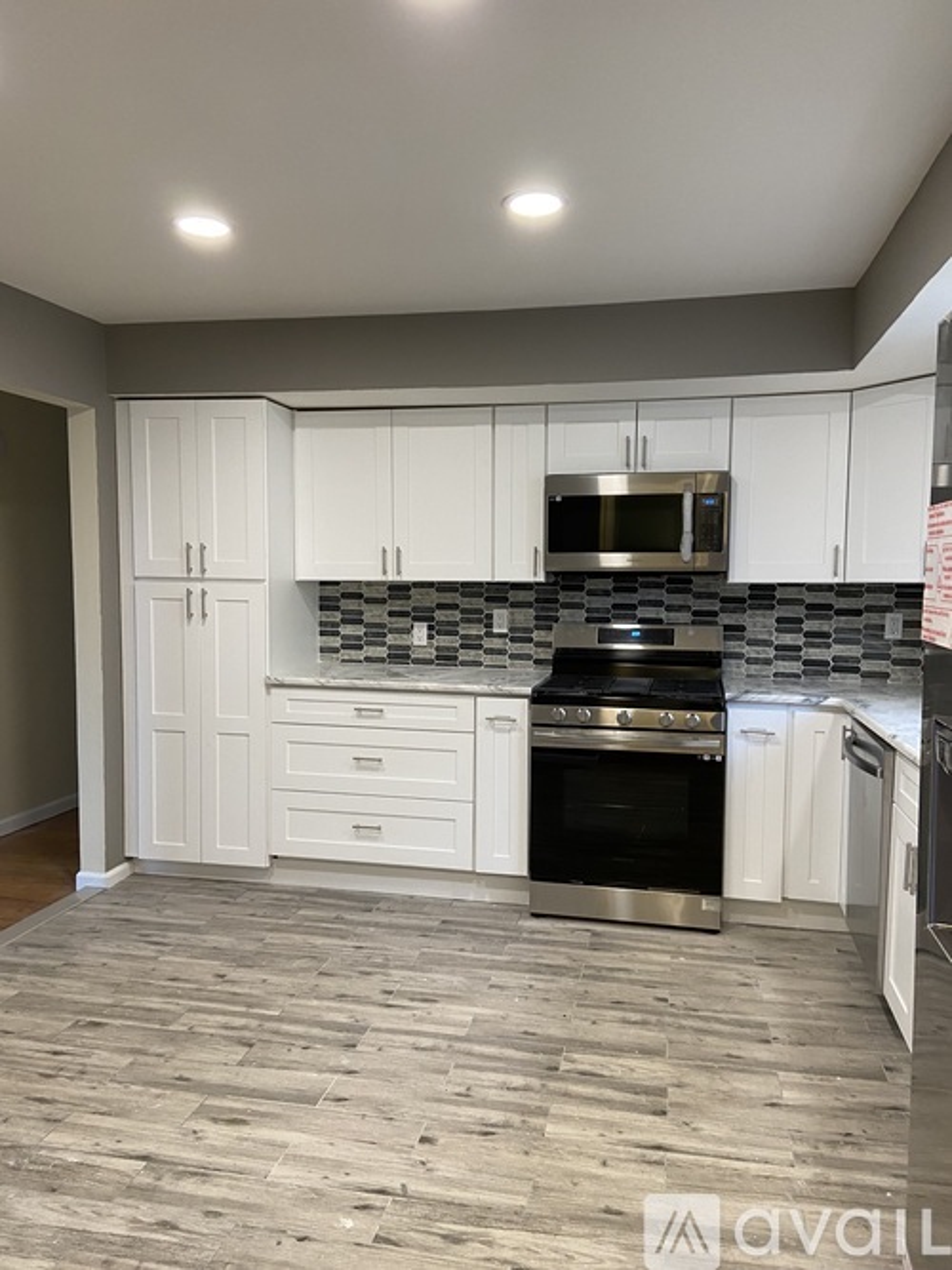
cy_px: 635
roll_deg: +0.8
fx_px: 954
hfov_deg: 53.0
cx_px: 476
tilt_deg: -4.0
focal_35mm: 26
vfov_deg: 67.3
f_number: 1.8
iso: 160
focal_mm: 4.25
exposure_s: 1/60
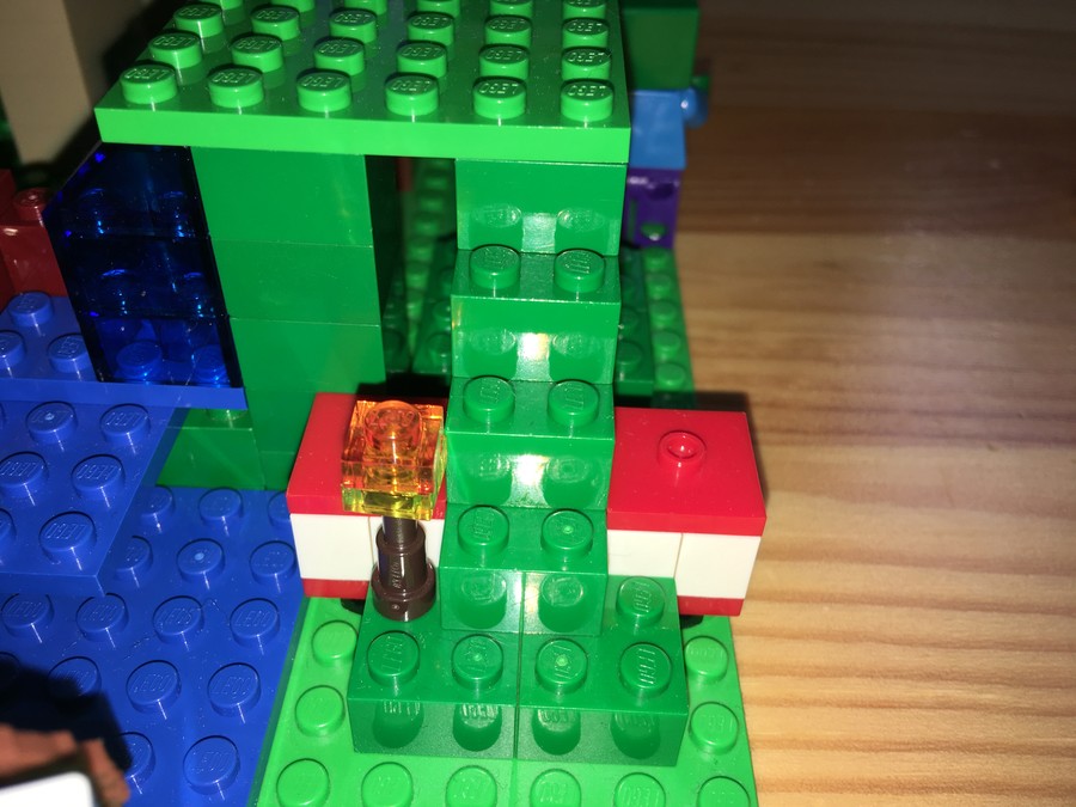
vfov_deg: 48.2
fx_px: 901
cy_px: 404
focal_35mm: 29
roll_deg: -3.0
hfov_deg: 61.7
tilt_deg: -42.3
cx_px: 538
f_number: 2.2
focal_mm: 4.15
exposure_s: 1/199
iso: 25
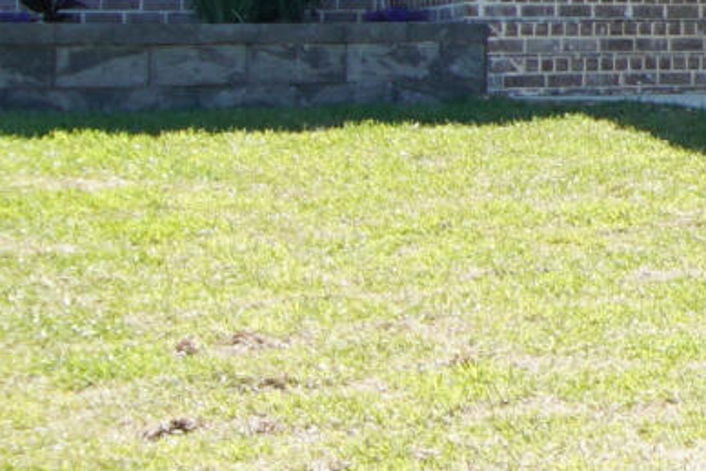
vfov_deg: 9.7
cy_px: -135
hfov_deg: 12.3
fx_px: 2727
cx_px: 1578
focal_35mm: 139
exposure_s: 1/125
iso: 100
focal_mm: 12
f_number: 6.3
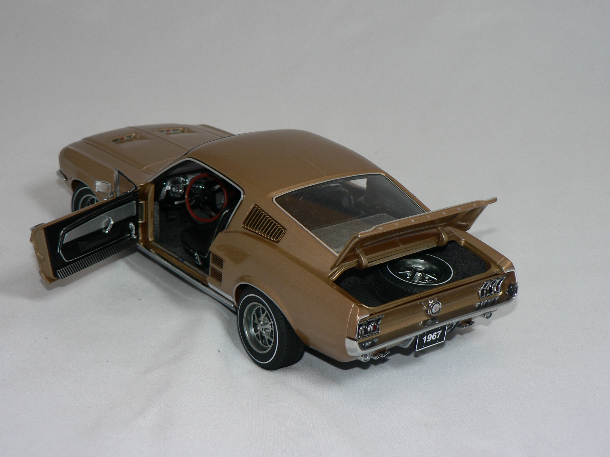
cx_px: 305
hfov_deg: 30.7
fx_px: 1110
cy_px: 228
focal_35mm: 63
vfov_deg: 23.3
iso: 80
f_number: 3.2
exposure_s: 1/60
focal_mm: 10.5
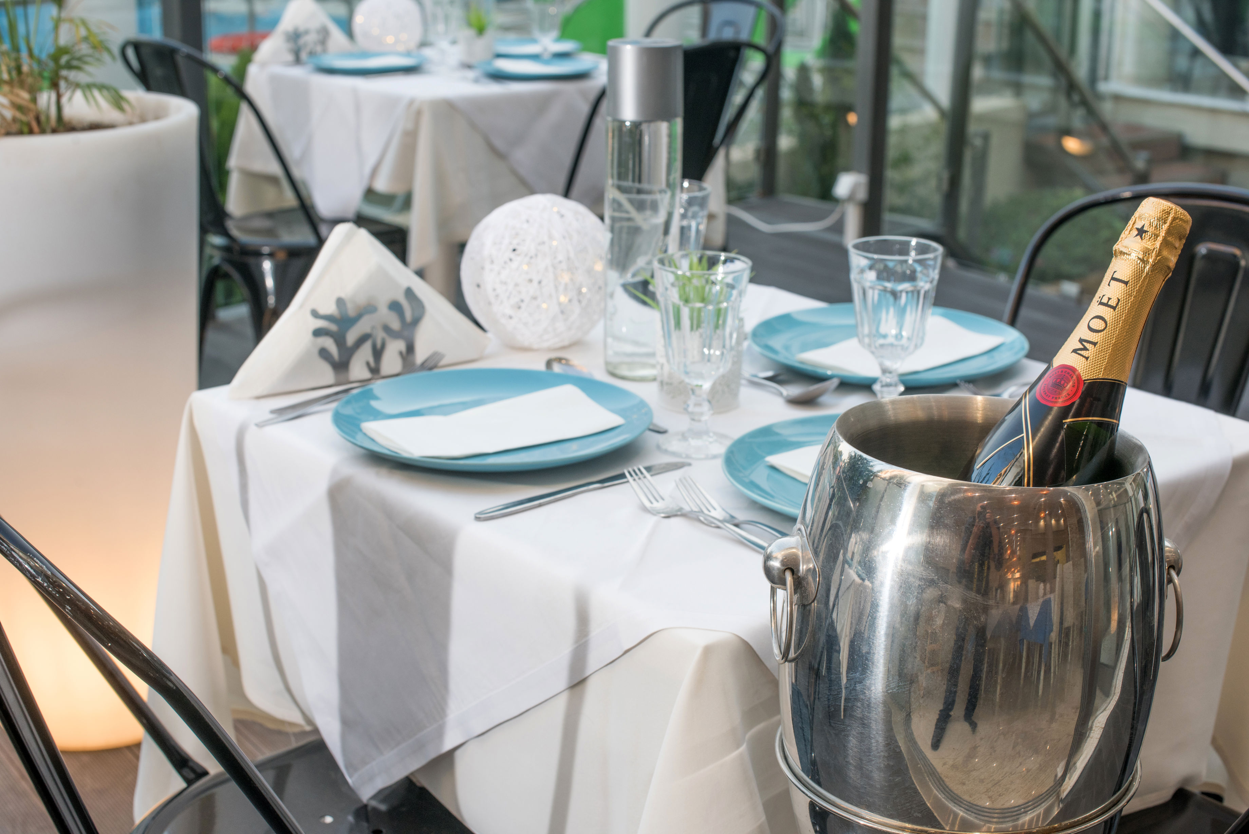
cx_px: 624
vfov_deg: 27.0
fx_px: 1735
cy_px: 417
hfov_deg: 39.6
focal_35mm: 50
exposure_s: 1/60
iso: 250
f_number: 9
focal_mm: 50
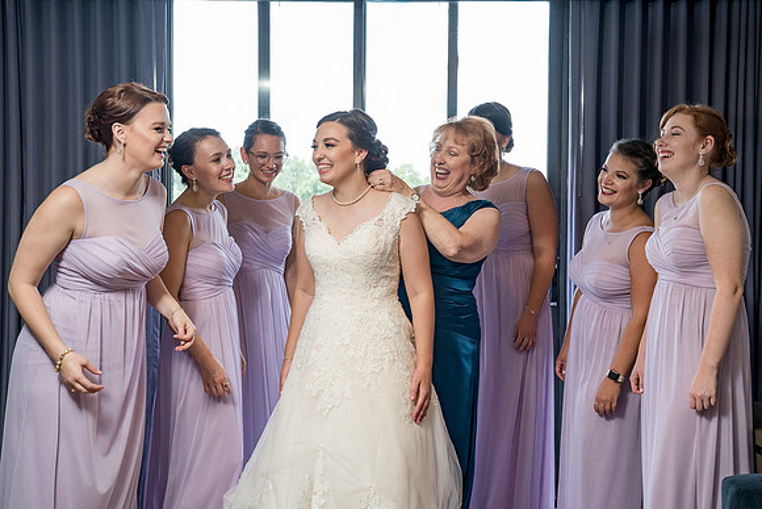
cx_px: 390
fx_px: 966
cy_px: 239
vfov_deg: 29.5
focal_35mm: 46
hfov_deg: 43.0
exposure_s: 1/200
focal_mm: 43
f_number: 5.6
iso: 1000
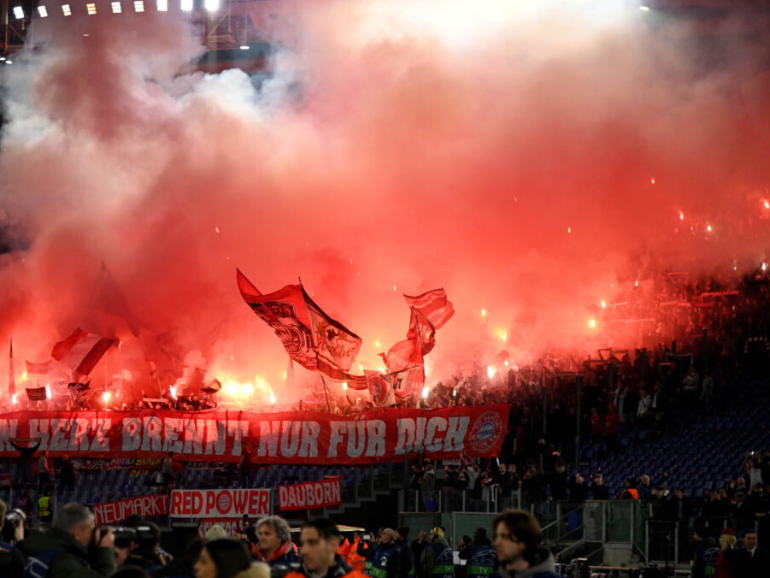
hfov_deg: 18.4
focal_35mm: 107
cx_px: 341
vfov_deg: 13.8
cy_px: 289
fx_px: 2380
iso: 4000
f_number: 4
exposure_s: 1/5000
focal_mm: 98
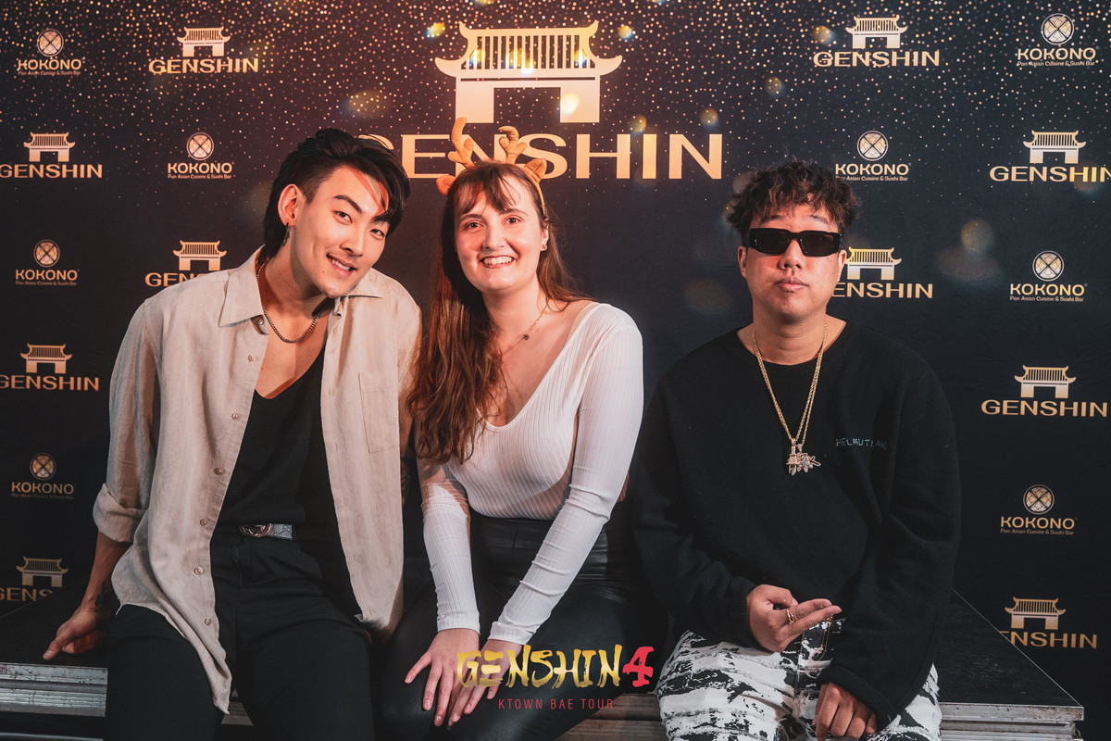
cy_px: 334
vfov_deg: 33.5
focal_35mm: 40
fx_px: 1229
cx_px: 536
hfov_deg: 48.6
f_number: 4
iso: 1250
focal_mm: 33.1
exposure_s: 1/125
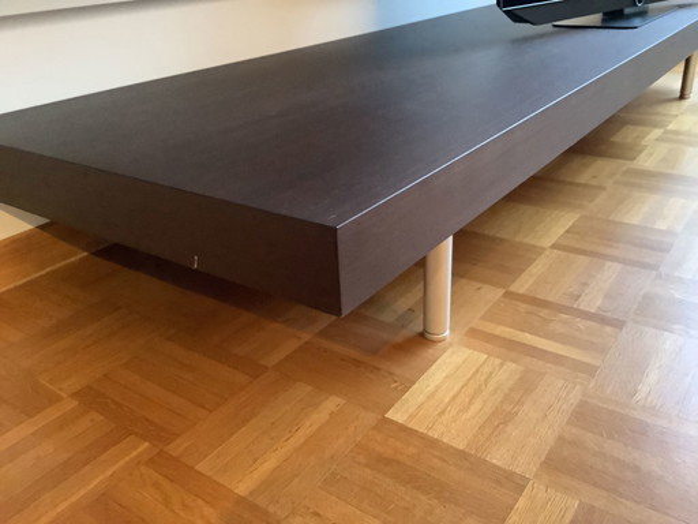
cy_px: 262
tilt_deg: -25.6
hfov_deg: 58.4
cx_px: 349
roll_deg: +3.7
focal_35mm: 31
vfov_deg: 45.4
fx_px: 625
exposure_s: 1/25
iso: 640
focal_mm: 3.3
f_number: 2.4
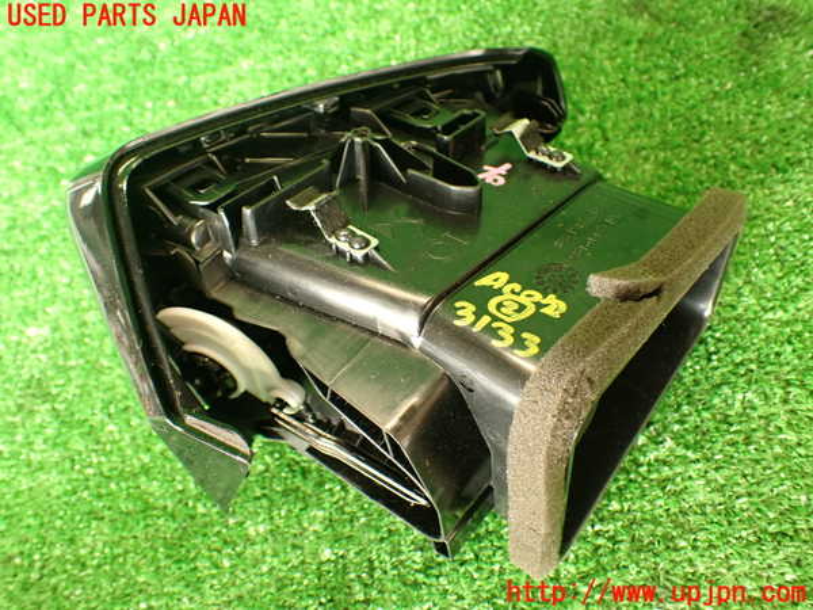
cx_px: 406
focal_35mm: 32
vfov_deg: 44.2
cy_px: 305
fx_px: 752
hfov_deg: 56.8
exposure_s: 1/30
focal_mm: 5.79
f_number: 2.4
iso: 320
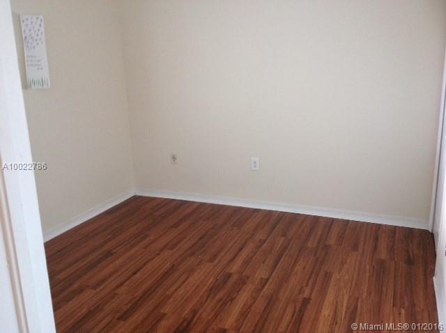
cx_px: 223
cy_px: 166
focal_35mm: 35
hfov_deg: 52.7
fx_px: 450
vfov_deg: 40.6
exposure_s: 1/15
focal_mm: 4.28
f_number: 2.4
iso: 160
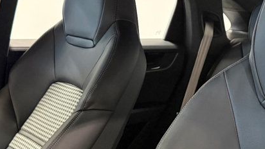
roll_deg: -3.7
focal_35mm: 65
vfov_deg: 18.4
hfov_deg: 32.1
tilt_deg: -11.9
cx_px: 173
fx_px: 457
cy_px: 109
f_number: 1.78
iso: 800
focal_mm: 6.76
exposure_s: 1/40
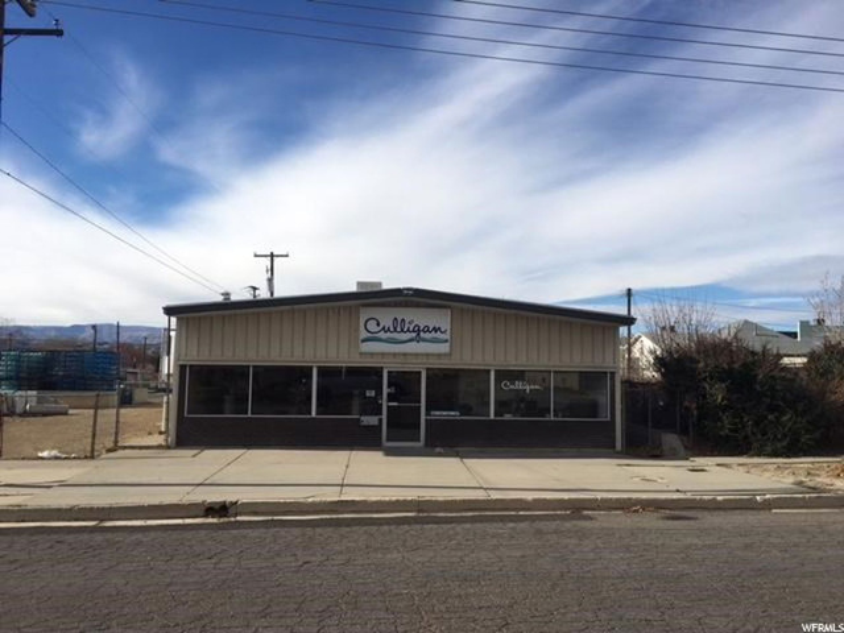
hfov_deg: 61.7
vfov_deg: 48.2
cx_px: 422
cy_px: 316
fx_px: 707
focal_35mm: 29
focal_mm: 4.15
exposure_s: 1/2262
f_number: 2.2
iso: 25
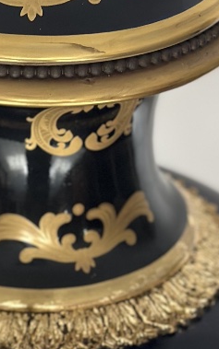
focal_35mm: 161
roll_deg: +0.3
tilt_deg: -26.2
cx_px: 28
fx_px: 1537
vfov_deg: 12.9
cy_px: 69
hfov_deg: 8.1
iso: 200
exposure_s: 1/60
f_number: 1.78
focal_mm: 6.86
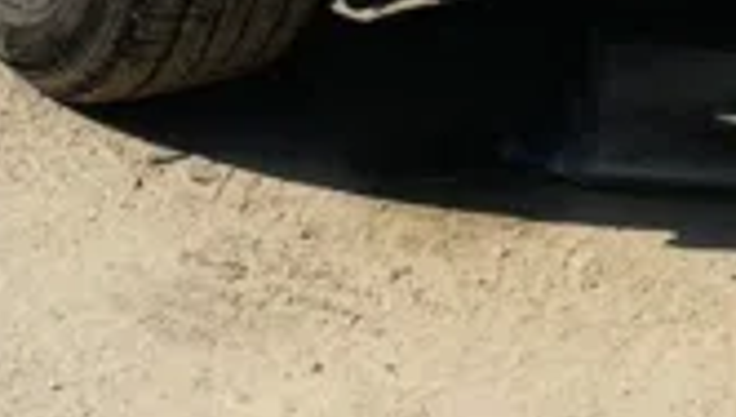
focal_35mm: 109
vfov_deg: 9.8
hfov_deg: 19.5
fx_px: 2131
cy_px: -594
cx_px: 545
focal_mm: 4.2
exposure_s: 1/4000
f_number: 1.6
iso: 32
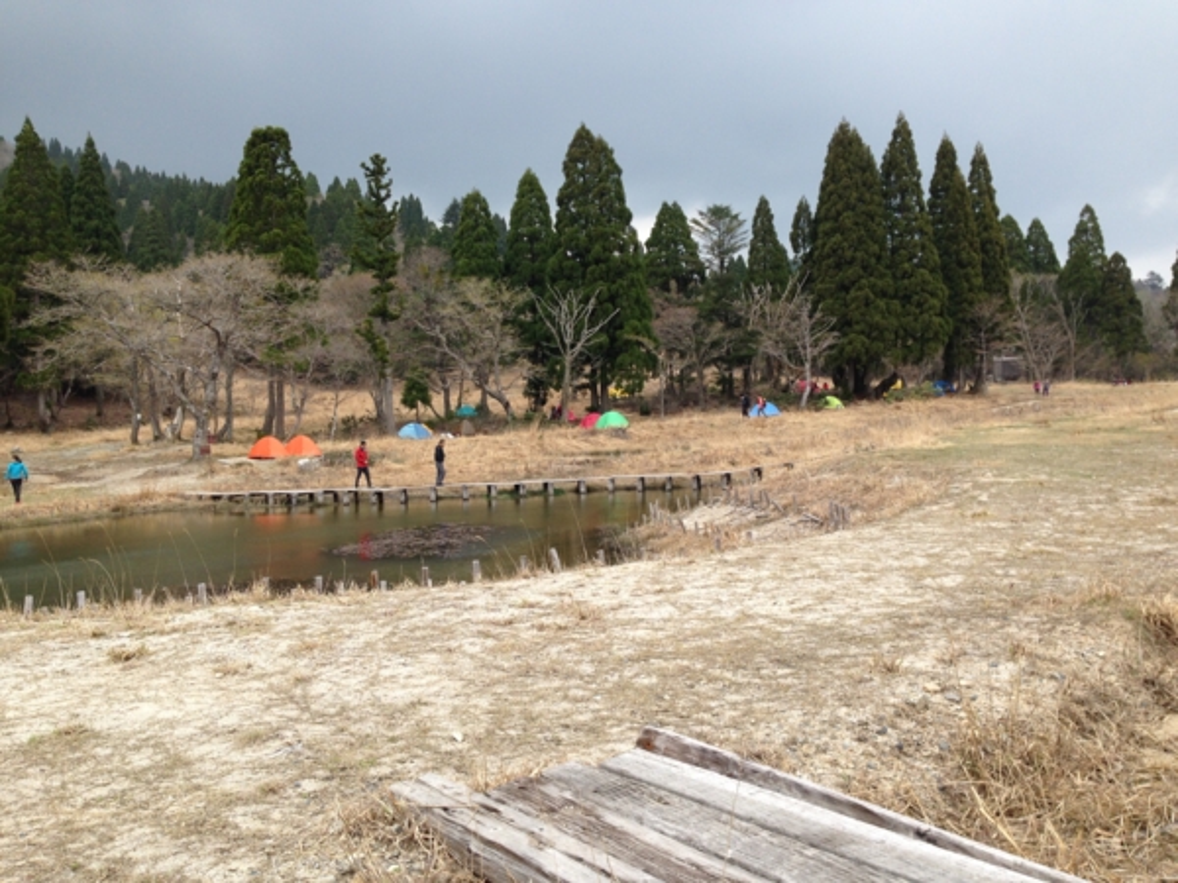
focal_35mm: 33
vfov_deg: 42.9
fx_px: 1123
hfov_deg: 55.4
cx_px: 589
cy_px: 442
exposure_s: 1/531
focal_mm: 4.12
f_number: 2.4
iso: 50
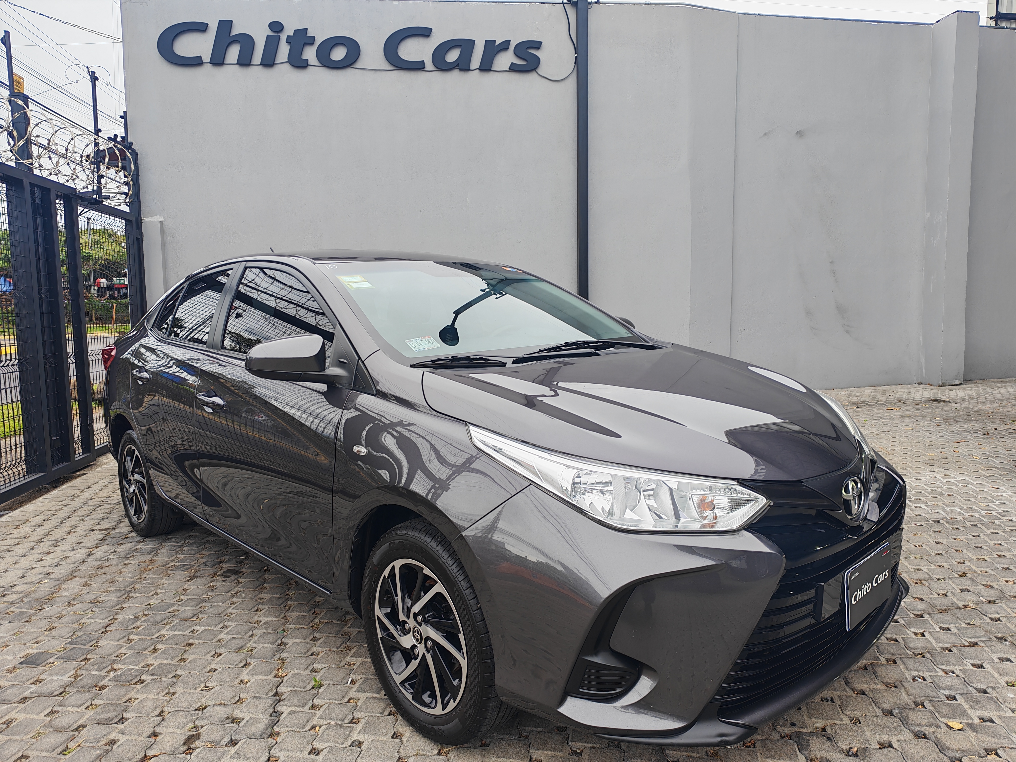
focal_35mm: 24
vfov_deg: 56.8
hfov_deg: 71.6
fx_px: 704
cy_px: 381
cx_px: 508
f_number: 1.9
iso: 50
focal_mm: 6.12
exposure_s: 1/200
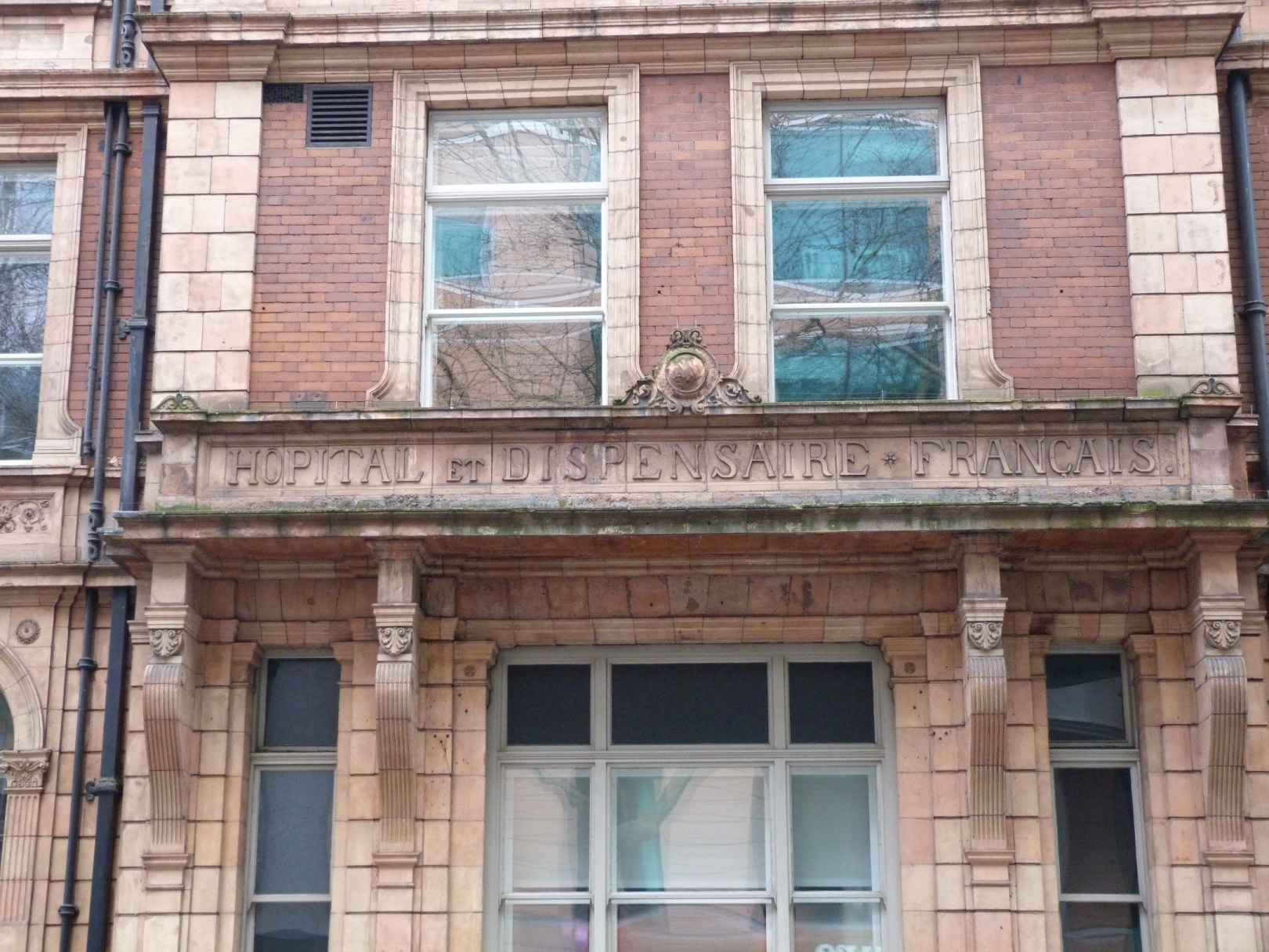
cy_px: 476
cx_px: 634
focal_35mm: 58
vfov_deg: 25.2
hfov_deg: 33.2
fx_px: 2126
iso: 400
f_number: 3.2
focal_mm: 10.5
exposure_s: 1/60
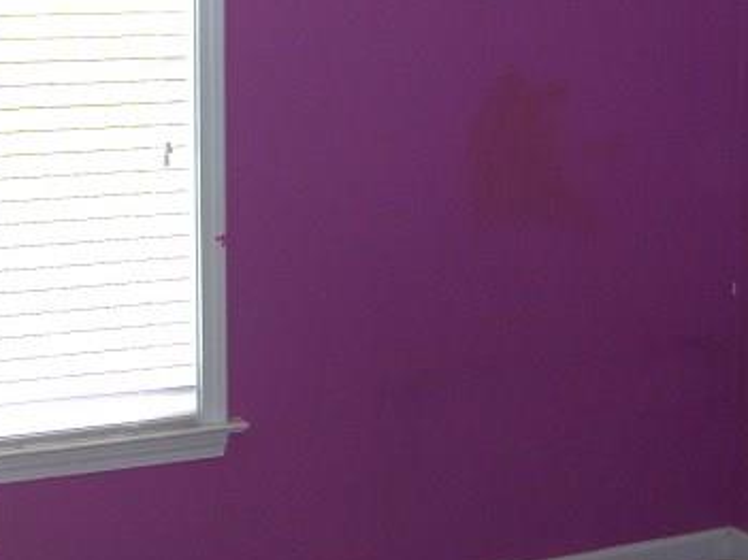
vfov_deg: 16.4
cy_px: 55
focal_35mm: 89
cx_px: 445
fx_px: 1922
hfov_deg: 22.0
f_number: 2.8
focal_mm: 8
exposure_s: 1/60
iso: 100
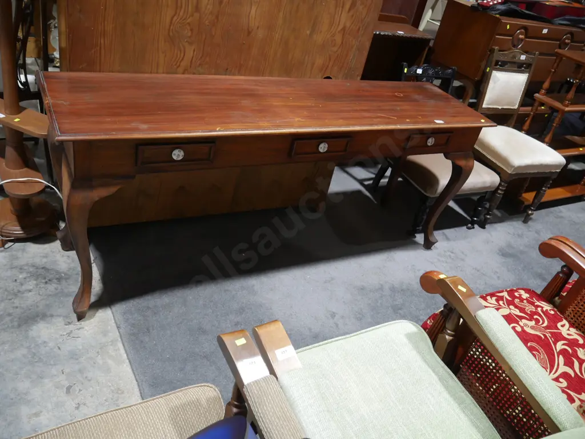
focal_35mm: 28
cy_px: 220
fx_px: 473
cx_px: 292
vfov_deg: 49.7
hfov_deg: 63.4
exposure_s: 1/60
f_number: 3.5
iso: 400
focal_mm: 14
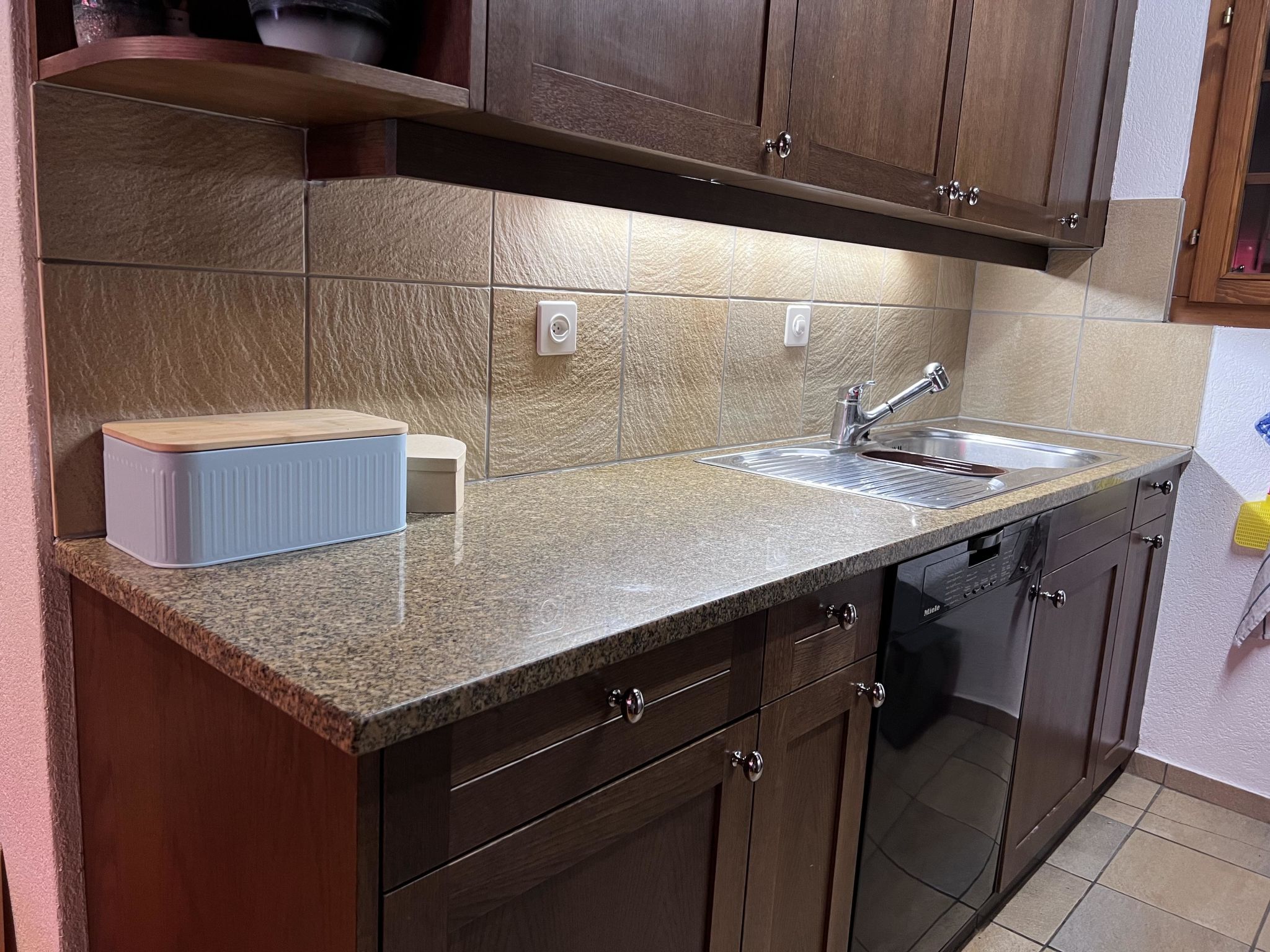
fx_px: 954
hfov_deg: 67.3
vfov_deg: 53.1
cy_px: 476
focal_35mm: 26
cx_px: 635
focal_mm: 5.7
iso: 160
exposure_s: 1/50
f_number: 1.5
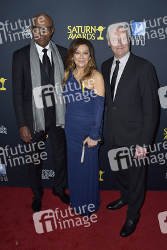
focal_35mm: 28
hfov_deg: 46.4
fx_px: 195
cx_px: 84
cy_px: 125
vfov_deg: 65.5
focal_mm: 28
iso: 250
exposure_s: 1/250
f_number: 6.3
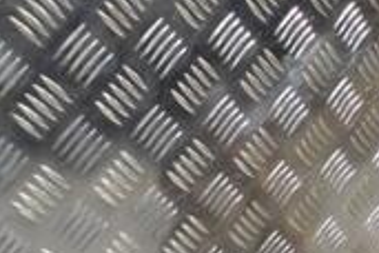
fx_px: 1000
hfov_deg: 20.8
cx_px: 377
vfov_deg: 14.3
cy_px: 213
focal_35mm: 95
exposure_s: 1/100
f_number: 5
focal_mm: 18
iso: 400
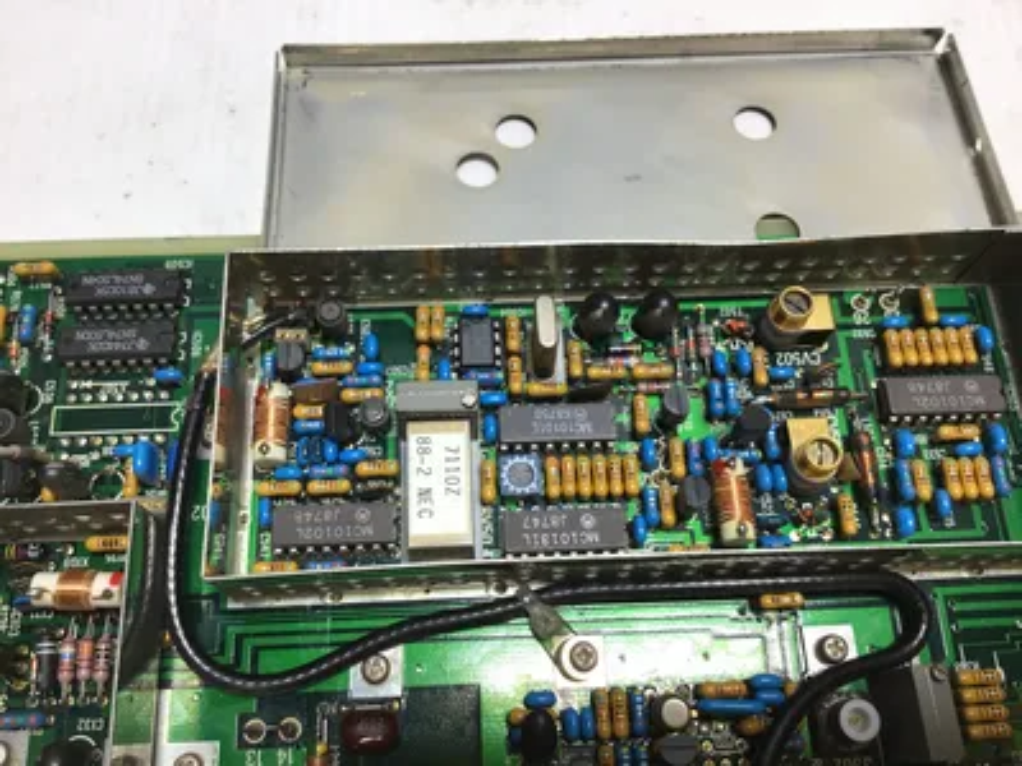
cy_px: 383
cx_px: 511
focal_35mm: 31
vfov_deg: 45.4
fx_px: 915
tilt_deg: -69.1
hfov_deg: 58.4
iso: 40
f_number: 2.4
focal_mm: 3.3
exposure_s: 1/120
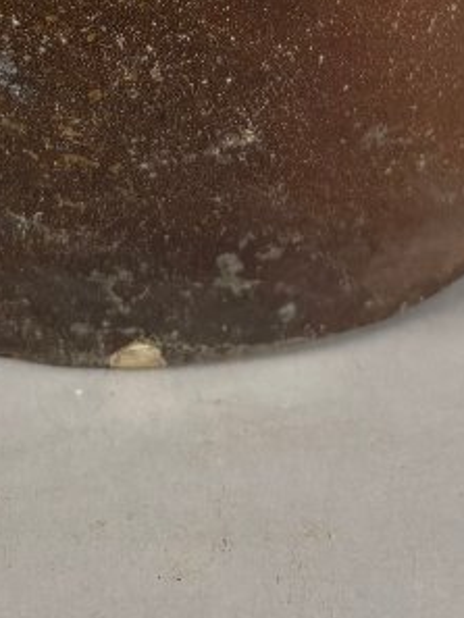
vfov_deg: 16.3
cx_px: 92
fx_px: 1875
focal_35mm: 105
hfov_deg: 14.0
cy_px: -431
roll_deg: -0.4
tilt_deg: -17.7
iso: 40
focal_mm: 5.96
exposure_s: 1/190
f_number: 1.6
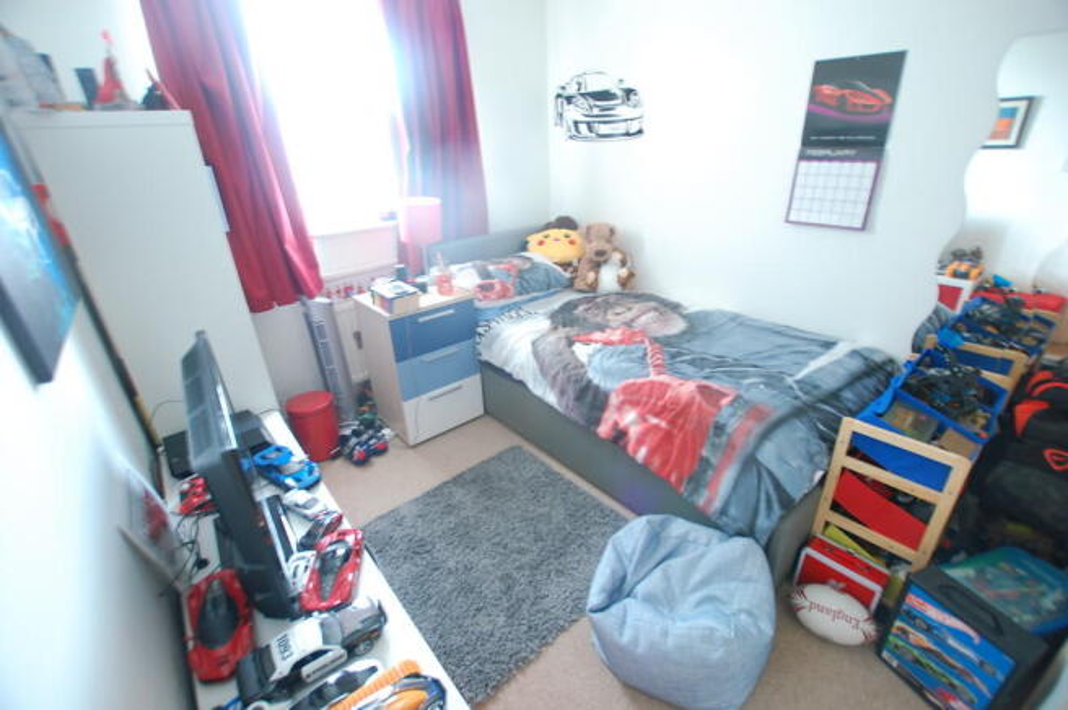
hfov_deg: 100.4
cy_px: 355
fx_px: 445
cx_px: 534
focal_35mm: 15
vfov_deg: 77.2
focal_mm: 10
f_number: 3.5
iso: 400
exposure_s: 1/6
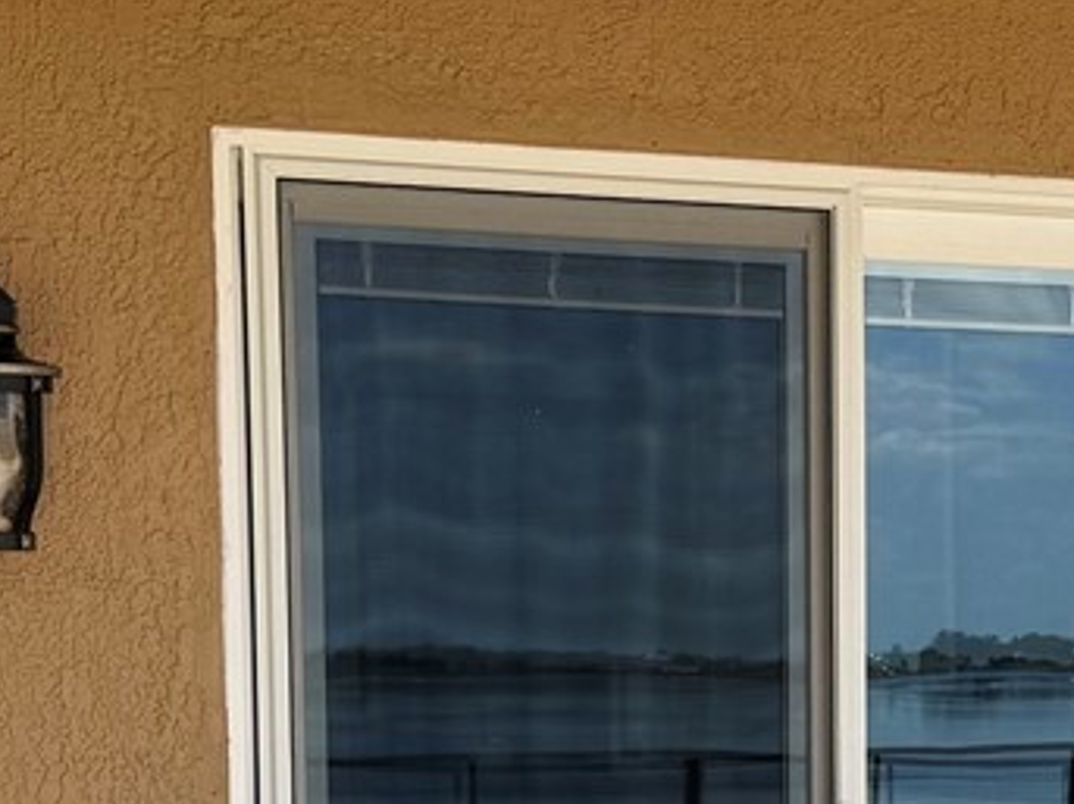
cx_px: 1018
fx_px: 3474
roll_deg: -0.3
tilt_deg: -5.1
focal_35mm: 112
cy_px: 1004
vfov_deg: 12.8
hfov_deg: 17.3
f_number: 1.78
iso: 80
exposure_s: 1/2833
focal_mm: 6.76
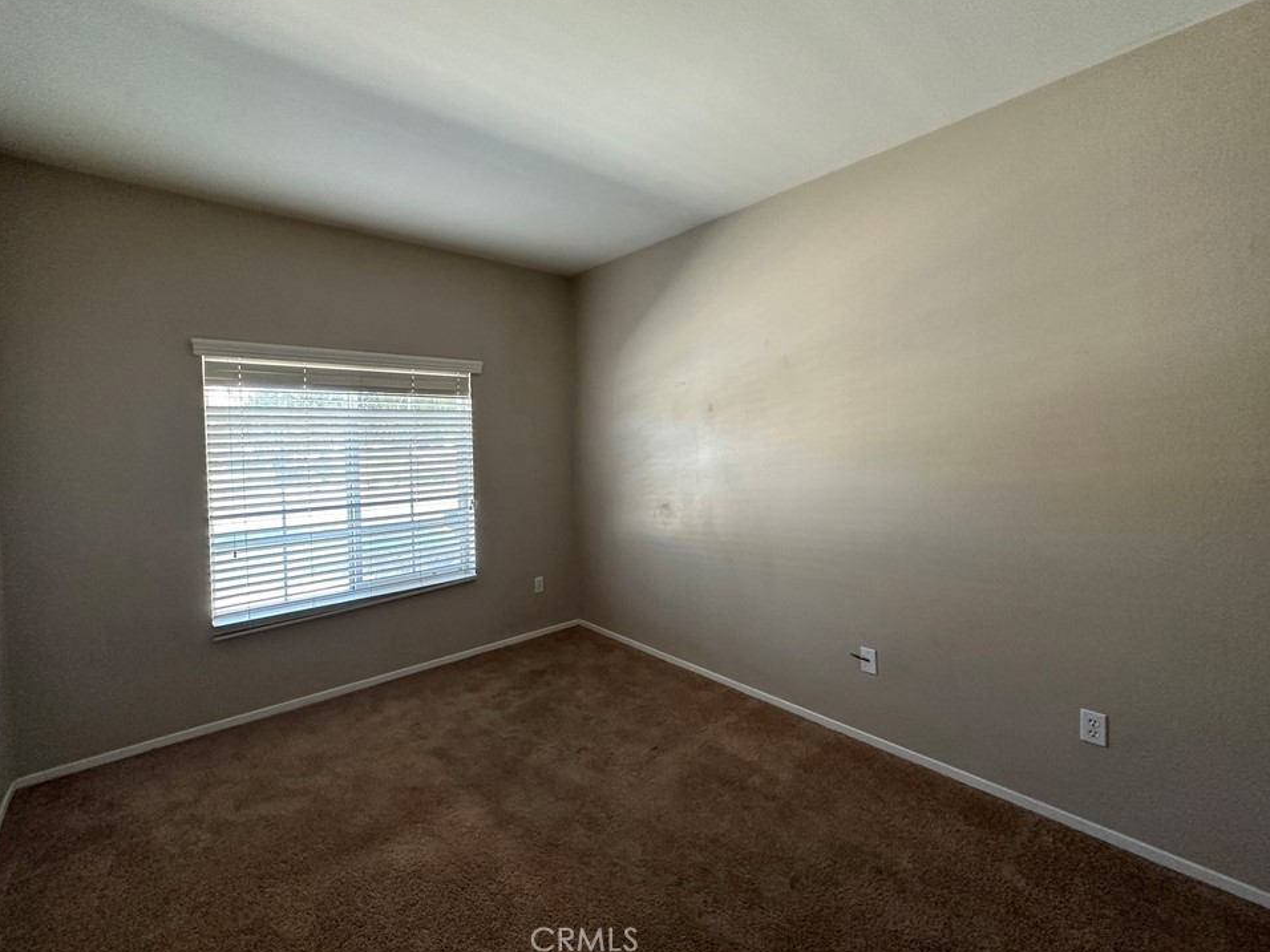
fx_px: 550
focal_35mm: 15
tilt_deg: -0.3
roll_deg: +0.4
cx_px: 611
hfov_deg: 98.1
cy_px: 449
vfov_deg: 81.7
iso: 320
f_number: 2.2
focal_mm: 2.22
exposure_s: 1/99
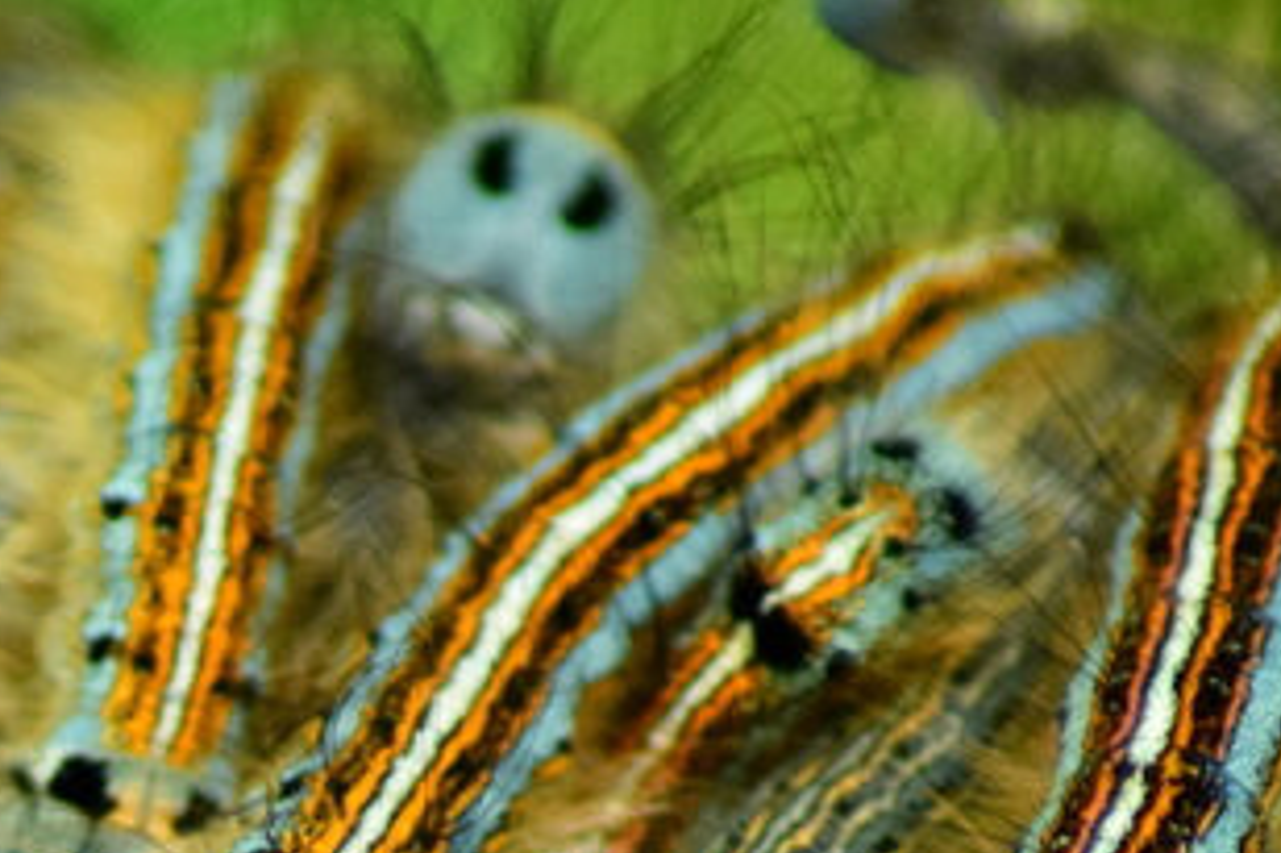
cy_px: 1248
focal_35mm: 1403
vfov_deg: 1.0
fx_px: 49895
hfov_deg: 1.5
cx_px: -566
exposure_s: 1/320
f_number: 10
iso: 3200
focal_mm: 300
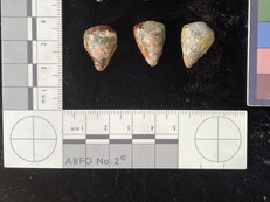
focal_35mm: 44
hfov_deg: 42.5
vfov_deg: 32.2
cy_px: 50
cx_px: 174
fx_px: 343
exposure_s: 1/120
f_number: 1.8
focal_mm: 3
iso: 64
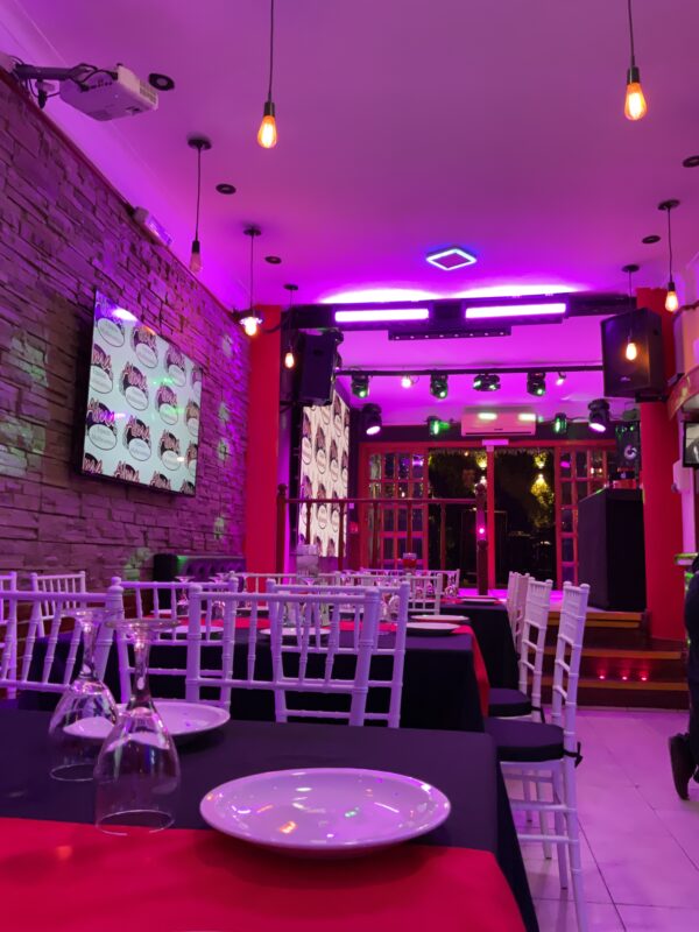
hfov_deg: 48.2
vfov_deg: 61.7
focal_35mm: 29
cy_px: 466
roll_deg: -0.4
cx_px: 350
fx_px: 781
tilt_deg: +5.6
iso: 250
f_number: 1.8
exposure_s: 1/40
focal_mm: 3
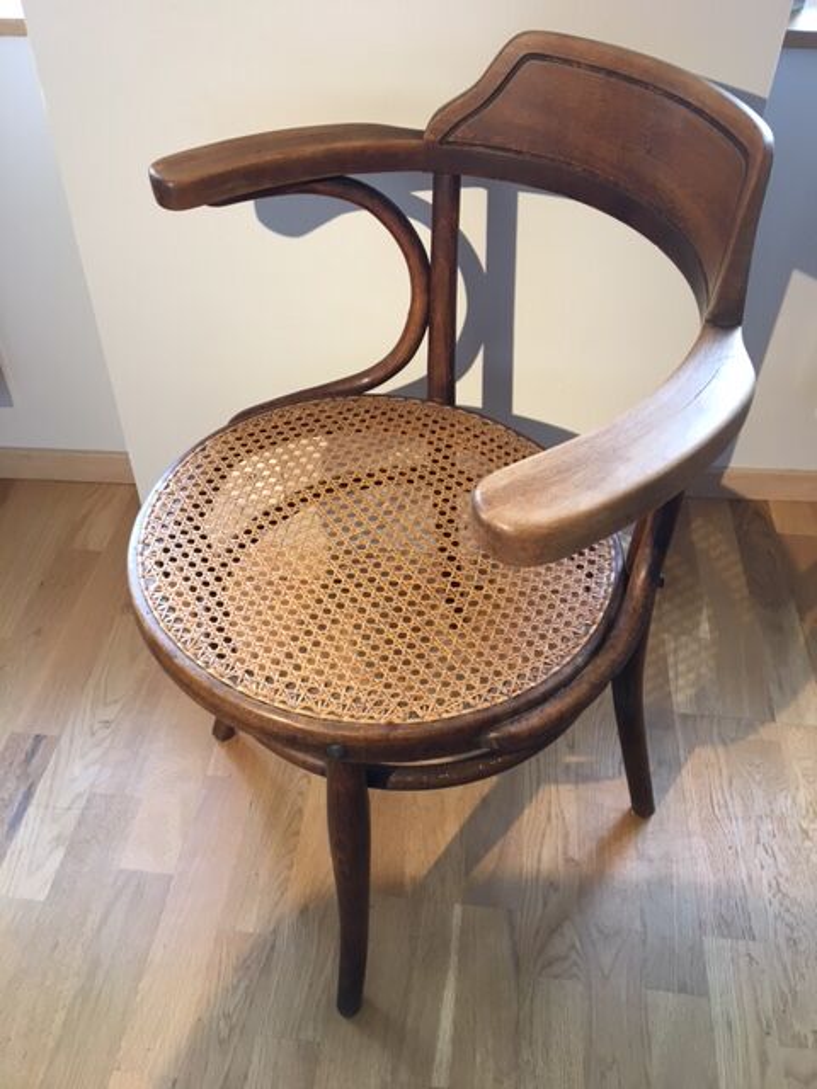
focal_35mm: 29
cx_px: 408
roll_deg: -1.1
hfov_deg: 48.2
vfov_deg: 61.7
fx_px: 913
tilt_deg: -42.7
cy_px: 544
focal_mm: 4.15
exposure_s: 1/33
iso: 80
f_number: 2.2
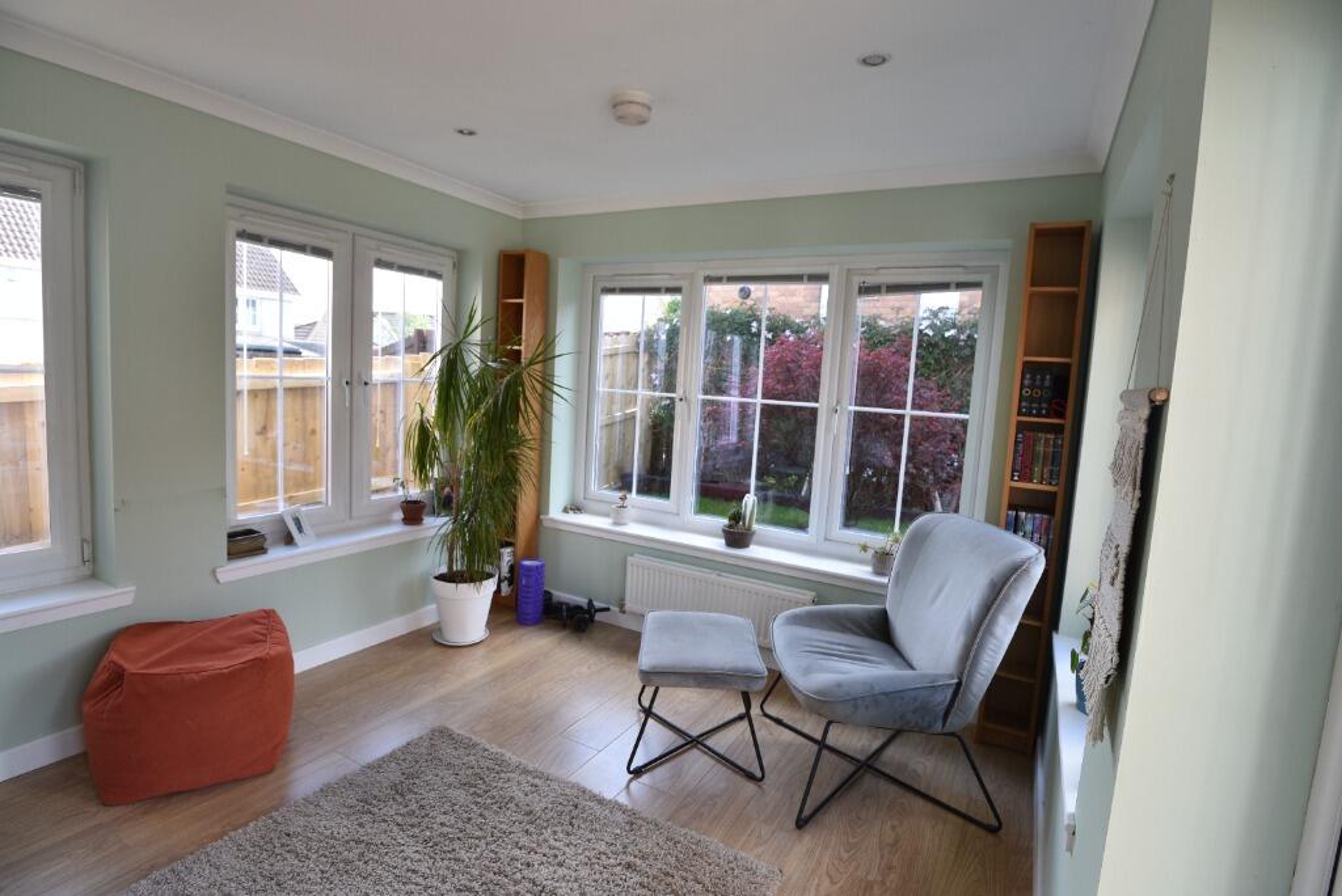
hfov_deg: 93.2
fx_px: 634
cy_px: 448
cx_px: 671
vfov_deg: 70.5
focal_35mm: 17
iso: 400
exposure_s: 1/100
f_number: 5
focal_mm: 17
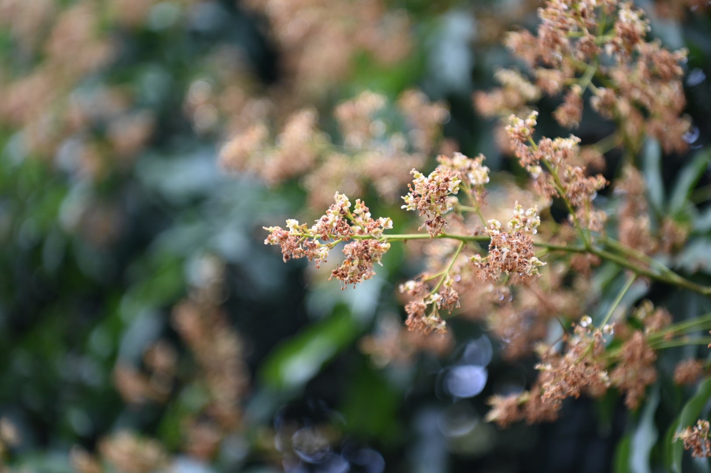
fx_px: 1382
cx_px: 356
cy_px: 236
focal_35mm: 70
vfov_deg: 19.4
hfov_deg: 28.9
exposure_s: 1/125
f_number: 2.8
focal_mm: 70
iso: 400
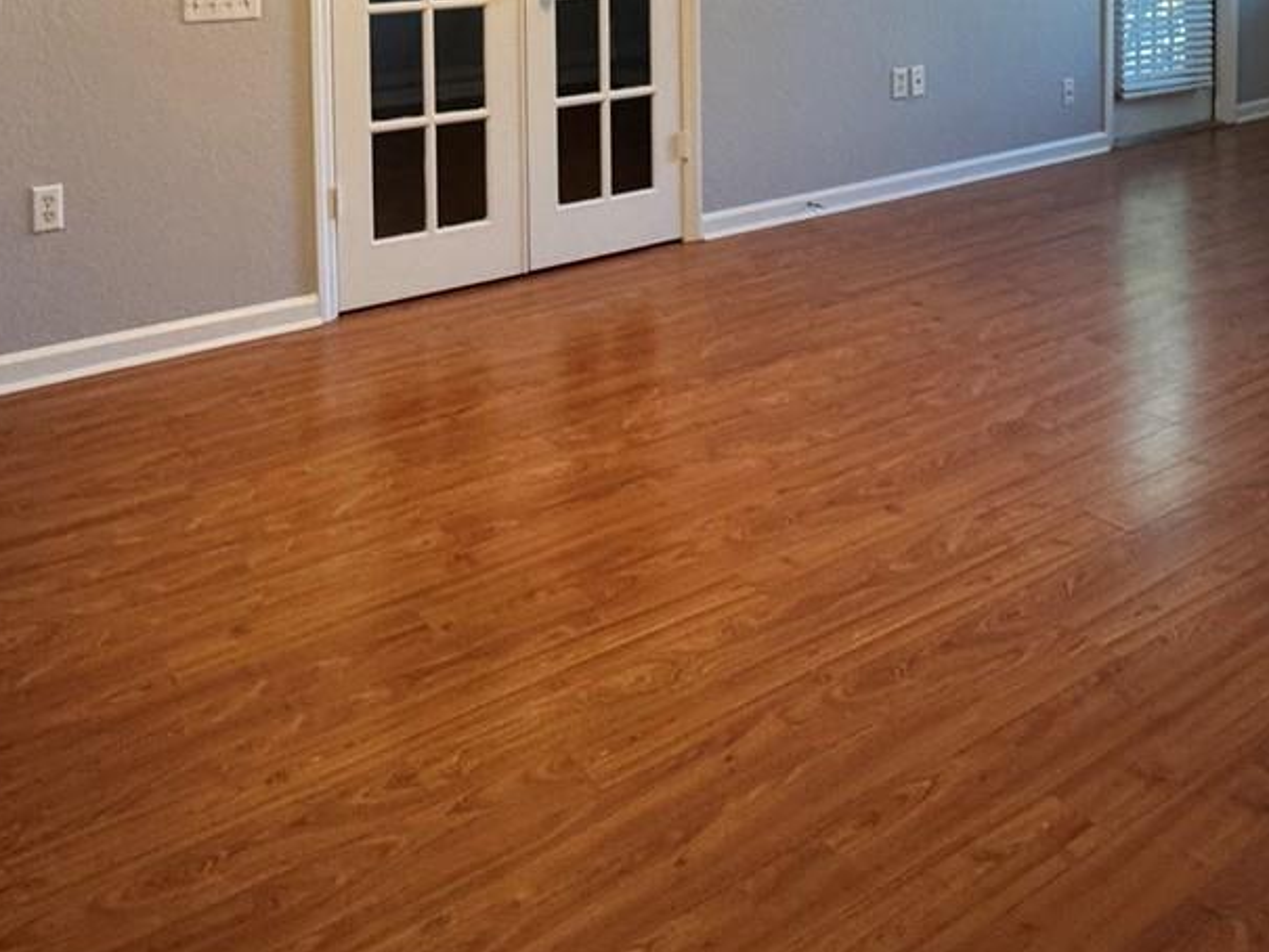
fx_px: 1357
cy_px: -86
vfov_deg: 33.8
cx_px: 705
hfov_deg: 50.0
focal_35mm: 37
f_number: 2.2
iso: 250
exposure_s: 1/60
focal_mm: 2.22
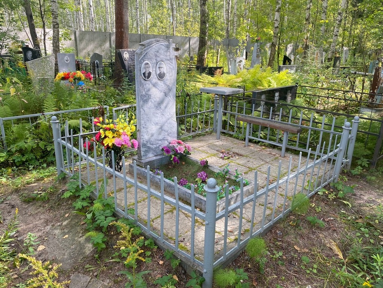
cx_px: 192
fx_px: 288
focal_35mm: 26
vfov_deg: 53.1
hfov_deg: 67.3
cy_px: 144
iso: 32
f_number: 1.8
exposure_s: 1/129
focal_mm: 4.25
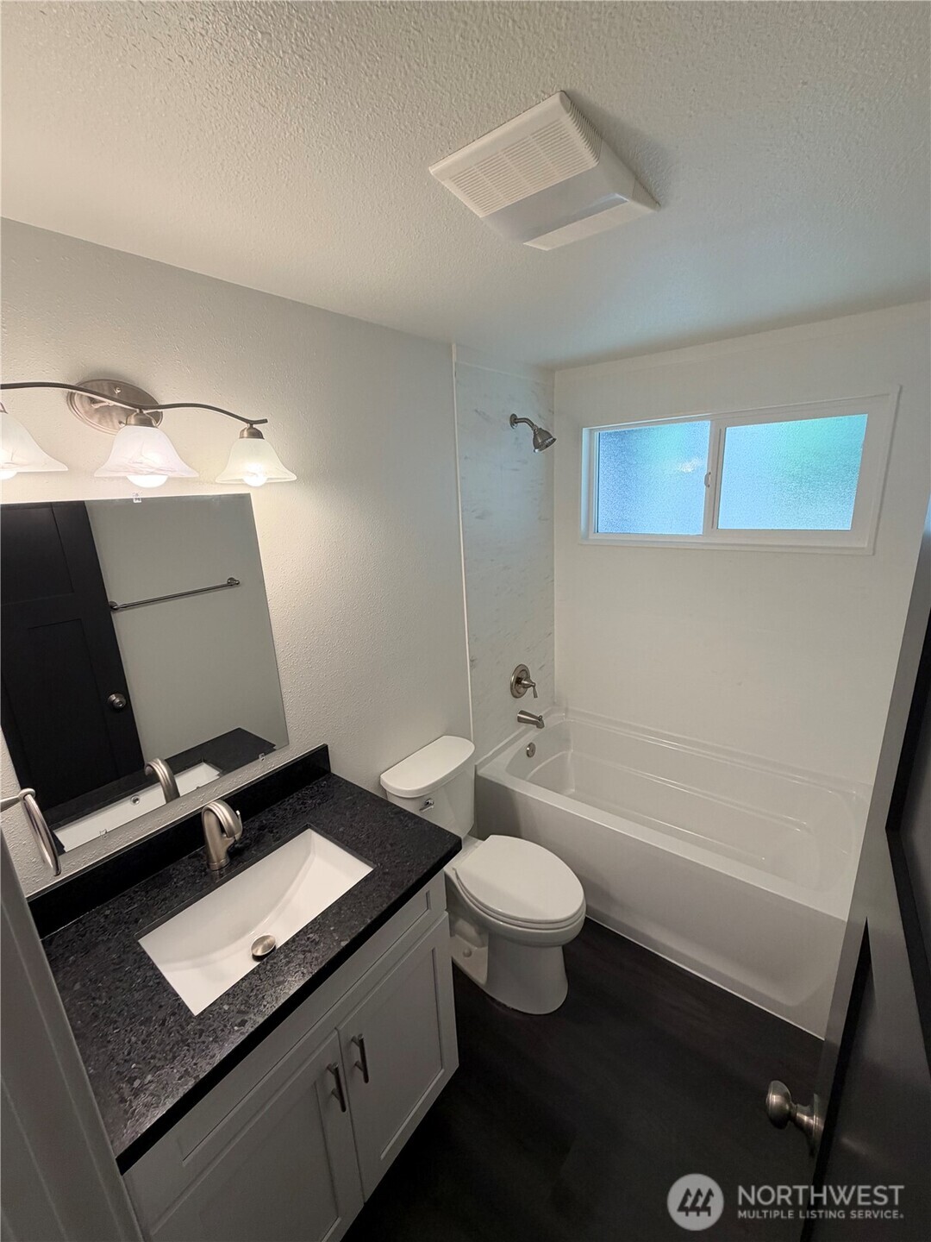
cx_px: 466
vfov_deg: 102.1
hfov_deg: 85.7
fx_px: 502
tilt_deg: -14.7
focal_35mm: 14
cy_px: 621
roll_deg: +3.2
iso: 160
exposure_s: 1/120
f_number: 2.2
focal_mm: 2.22
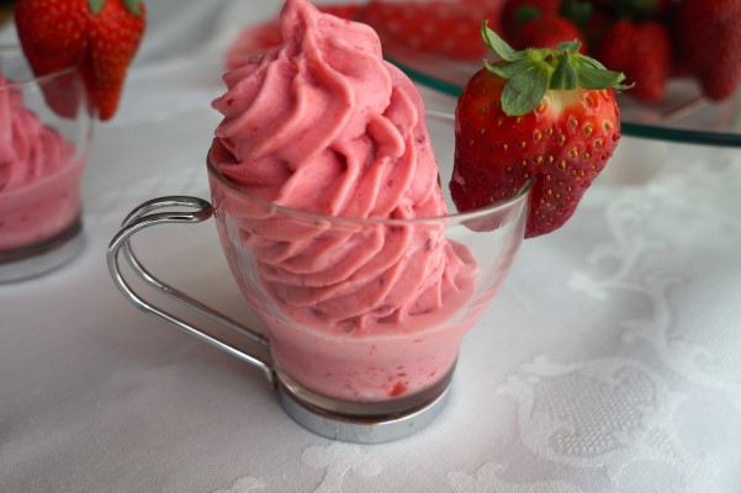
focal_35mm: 30
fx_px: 617
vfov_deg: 43.6
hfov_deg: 62.0
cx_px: 370
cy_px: 246
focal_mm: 20
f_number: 5
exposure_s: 1/250
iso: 100
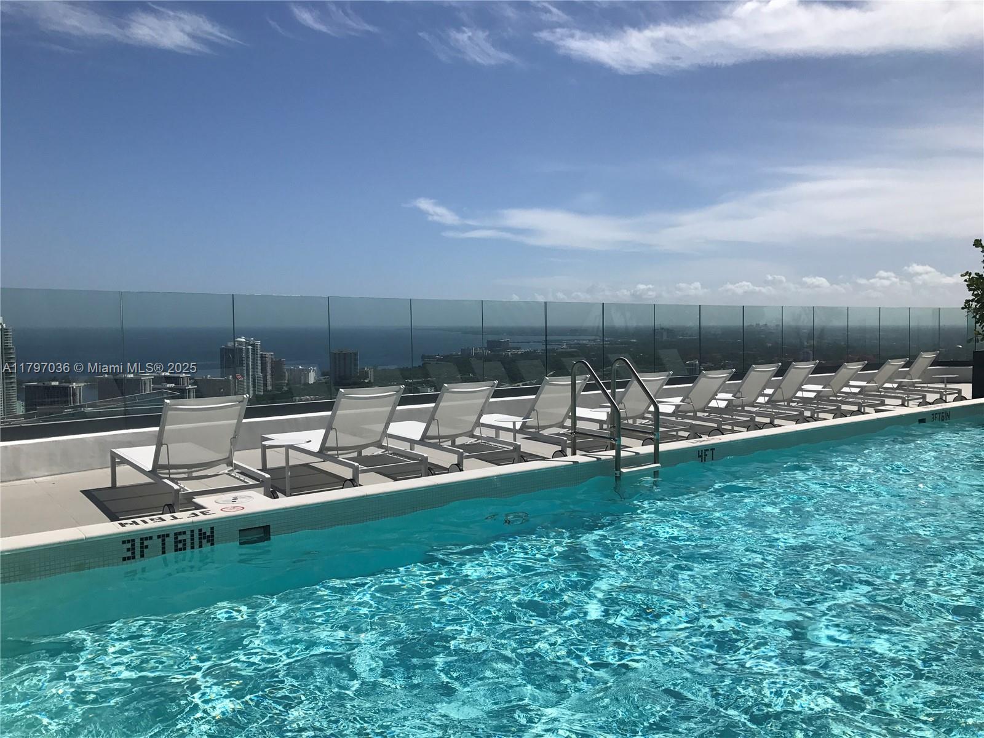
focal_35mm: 28
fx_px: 796
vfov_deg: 49.7
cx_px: 492
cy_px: 369
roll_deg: +0.7
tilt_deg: -2.6
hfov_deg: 63.4
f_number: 1.8
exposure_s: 1/7407
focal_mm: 3.99
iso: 25
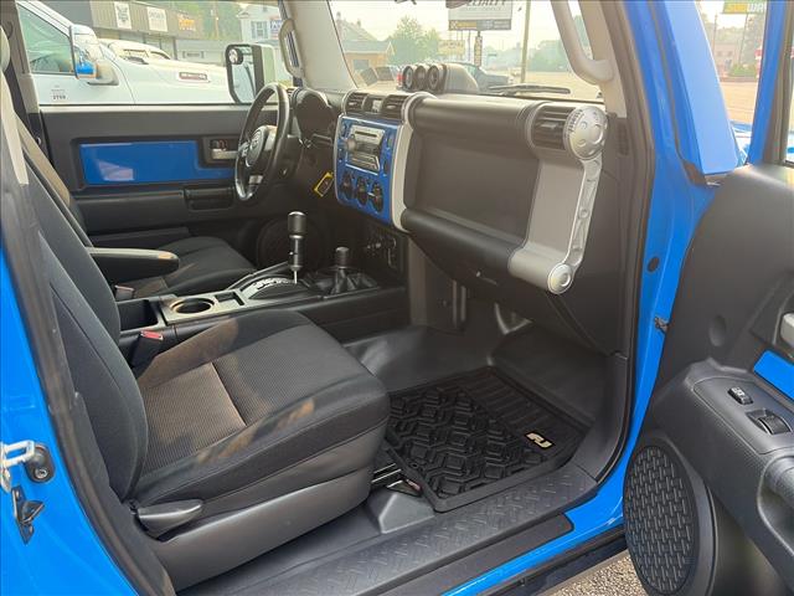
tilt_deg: -21.1
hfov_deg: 67.3
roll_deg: +0.0
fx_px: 596
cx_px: 397
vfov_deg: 53.1
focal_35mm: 26
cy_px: 298
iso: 50
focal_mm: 5.96
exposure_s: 1/200
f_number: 1.6
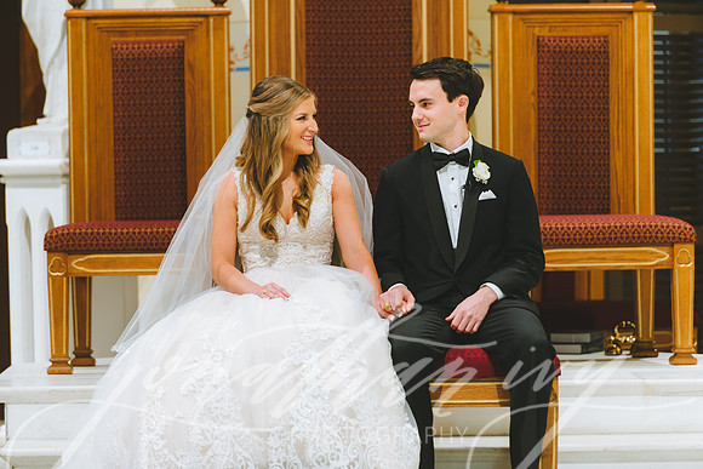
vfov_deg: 6.9
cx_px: 352
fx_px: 3906
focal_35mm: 200
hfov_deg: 10.3
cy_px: 234
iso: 1600
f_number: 2.8
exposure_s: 1/160
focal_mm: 200
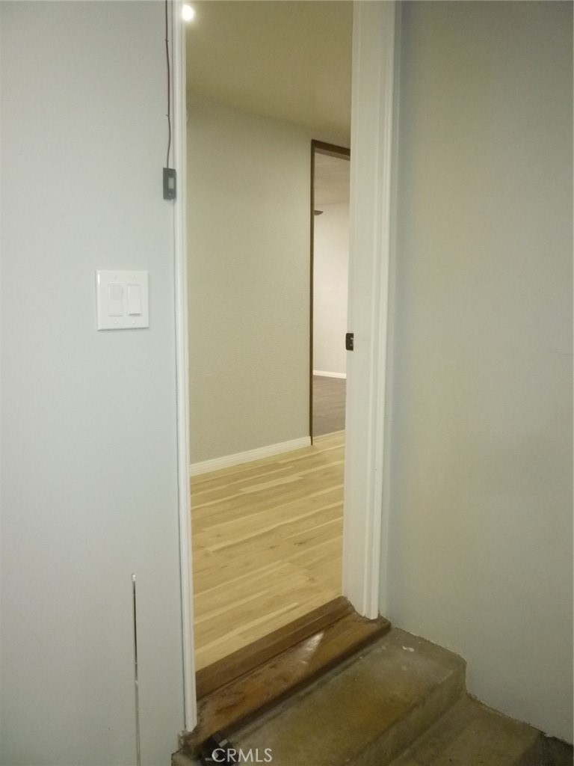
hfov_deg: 48.2
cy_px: 383
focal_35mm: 29
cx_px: 287
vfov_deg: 61.7
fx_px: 641
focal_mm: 5.2
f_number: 3.3
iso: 400
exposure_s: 1/60
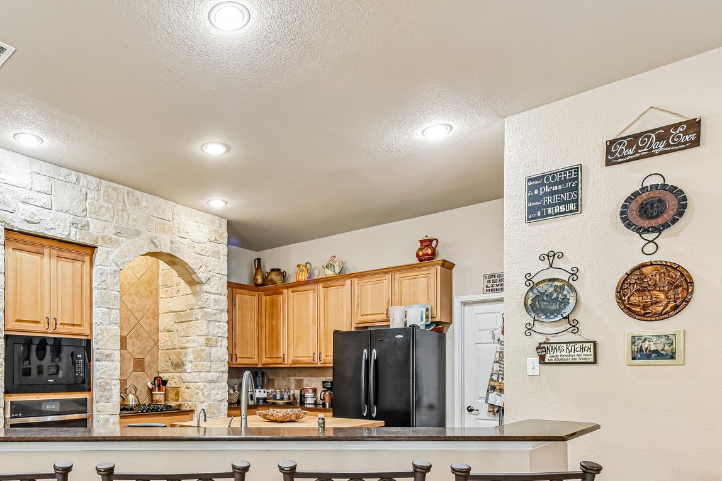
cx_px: 227
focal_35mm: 25
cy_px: 365
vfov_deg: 49.1
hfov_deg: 69.0
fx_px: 501
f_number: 8
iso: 900
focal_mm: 14
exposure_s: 1/15
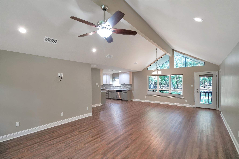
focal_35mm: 16
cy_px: 80
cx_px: 120
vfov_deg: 73.7
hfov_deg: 96.7
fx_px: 106
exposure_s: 1/160
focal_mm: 16
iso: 1600
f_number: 4
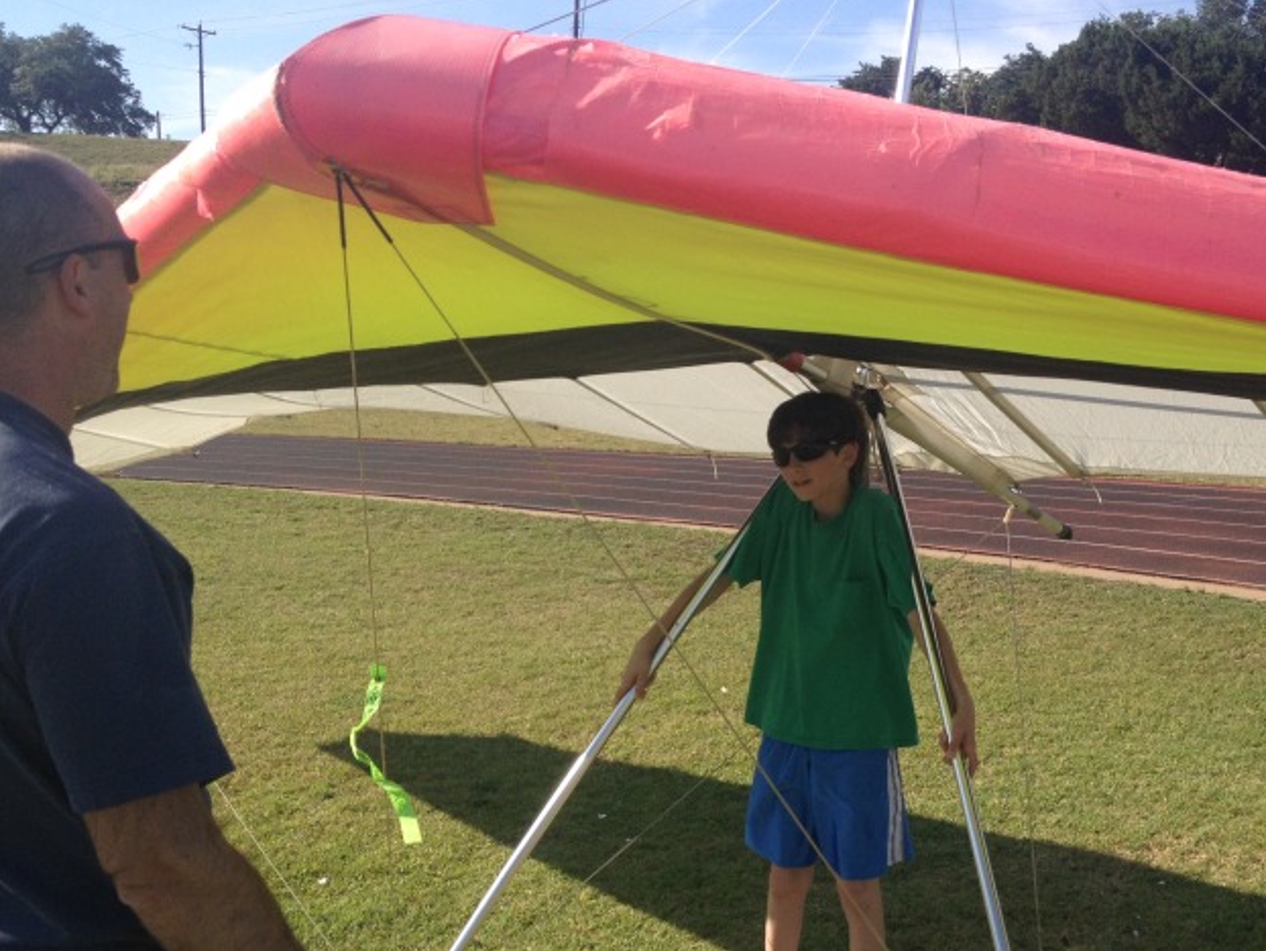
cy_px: 601
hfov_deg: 41.7
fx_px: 1646
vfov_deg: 32.0
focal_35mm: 45
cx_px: 810
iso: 50
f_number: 2.4
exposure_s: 1/1284
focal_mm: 4.28
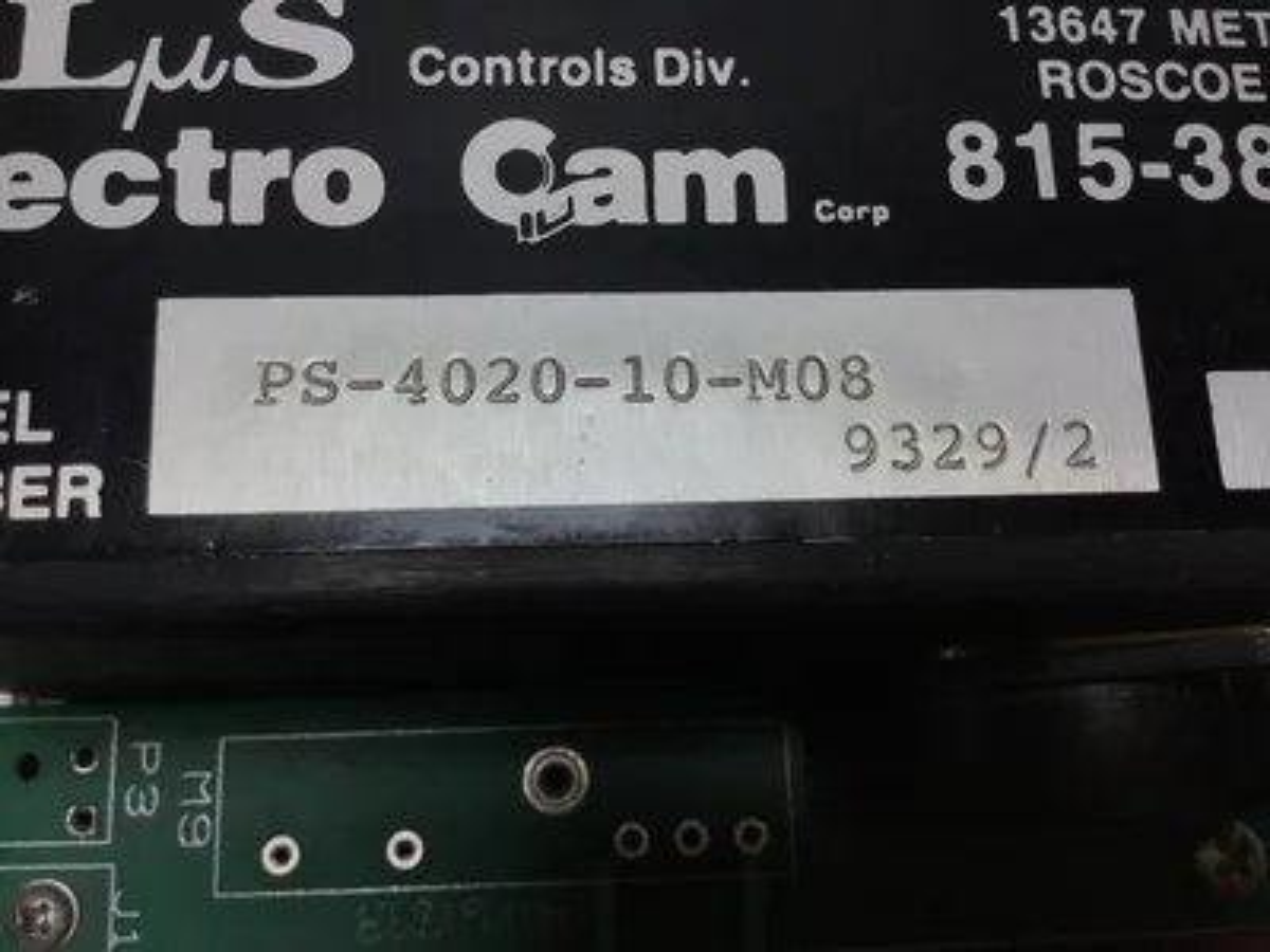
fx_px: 1137
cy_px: 476
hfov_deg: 58.4
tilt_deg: -75.9
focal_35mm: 31
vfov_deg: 45.4
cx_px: 635
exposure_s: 1/488
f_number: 2.4
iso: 25
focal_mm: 3.3
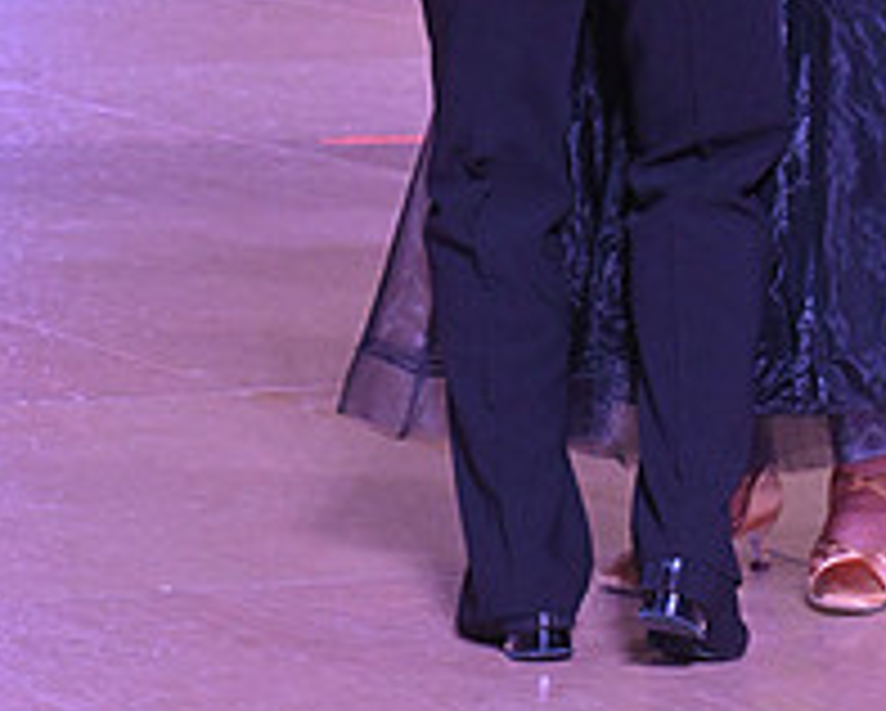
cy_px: -333
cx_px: 645
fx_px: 6877
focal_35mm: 262
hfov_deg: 7.4
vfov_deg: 5.9
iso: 5000
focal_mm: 95
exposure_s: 1/320
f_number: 10
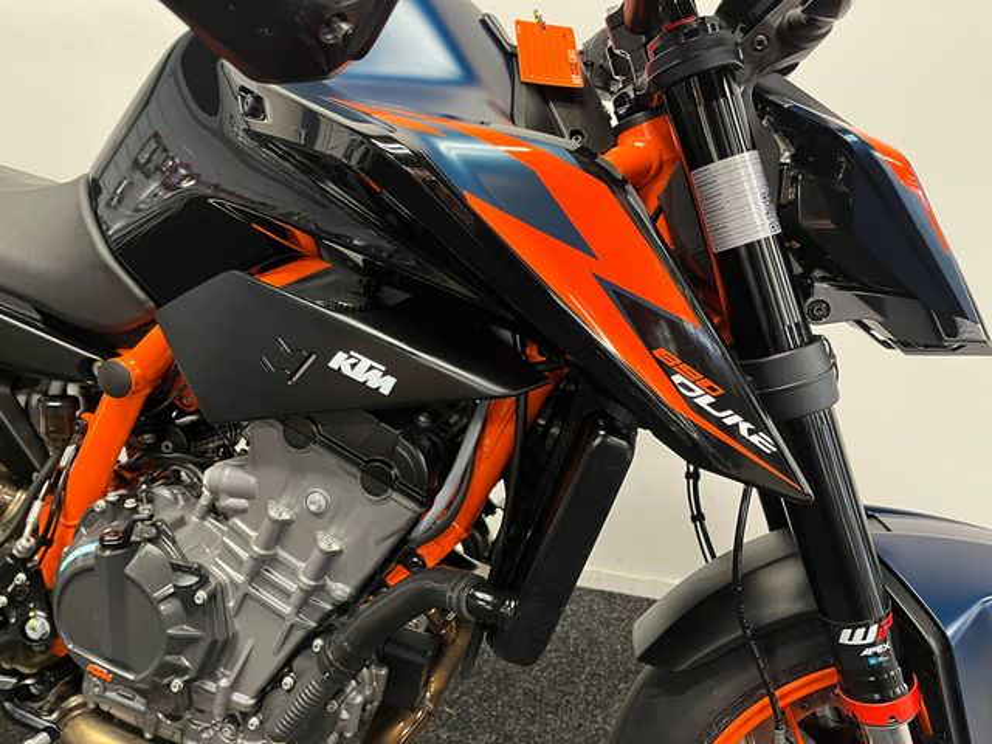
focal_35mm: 26
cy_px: 372
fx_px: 745
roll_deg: -4.4
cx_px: 496
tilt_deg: -19.5
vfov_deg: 53.1
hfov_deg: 67.3
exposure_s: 1/50
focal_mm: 5.1
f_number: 1.6
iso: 400
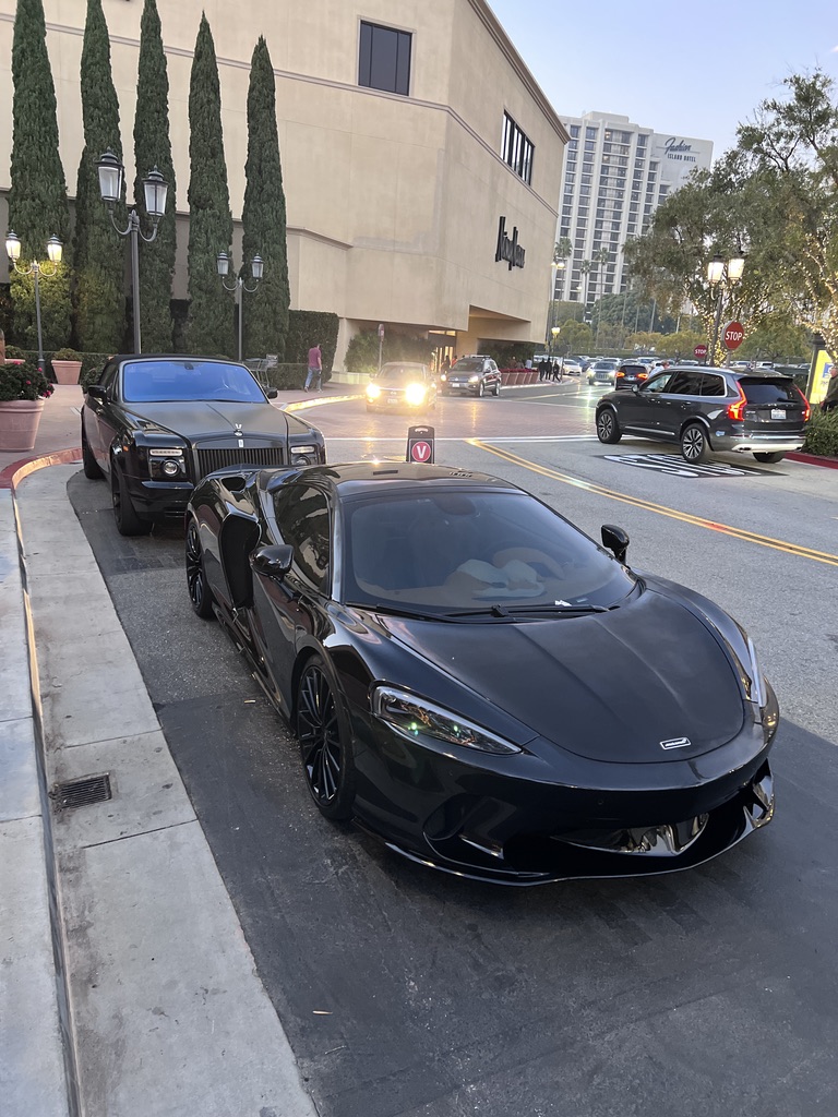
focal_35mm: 26
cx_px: 419
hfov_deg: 53.1
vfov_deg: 67.3
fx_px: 839
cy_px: 558
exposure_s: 1/60
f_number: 1.5
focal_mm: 5.7
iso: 400
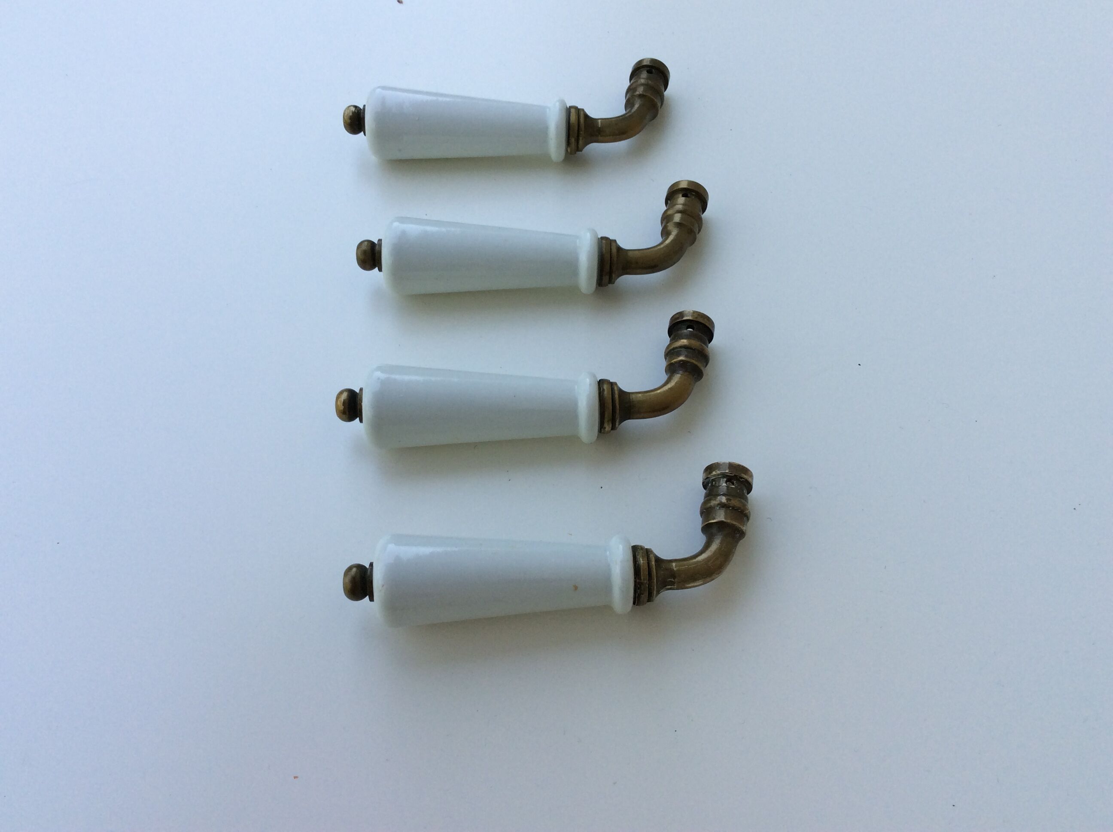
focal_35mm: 32
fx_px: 1027
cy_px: 416
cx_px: 556
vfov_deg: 44.1
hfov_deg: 56.9
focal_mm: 3.3
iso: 32
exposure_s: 1/283
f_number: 2.4
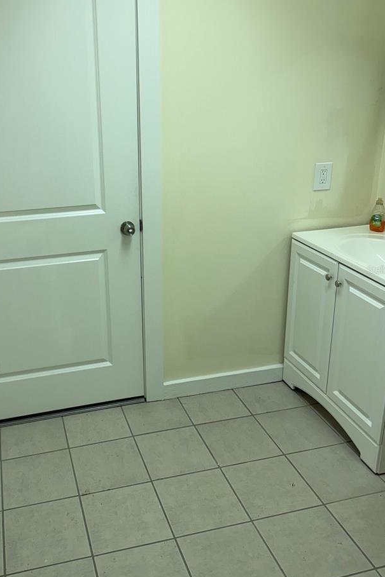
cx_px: 126
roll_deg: +2.7
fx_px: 530
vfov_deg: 57.2
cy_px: 269
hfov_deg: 39.4
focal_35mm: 33
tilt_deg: -14.7
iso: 100
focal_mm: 6.76
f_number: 1.78
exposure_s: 1/120
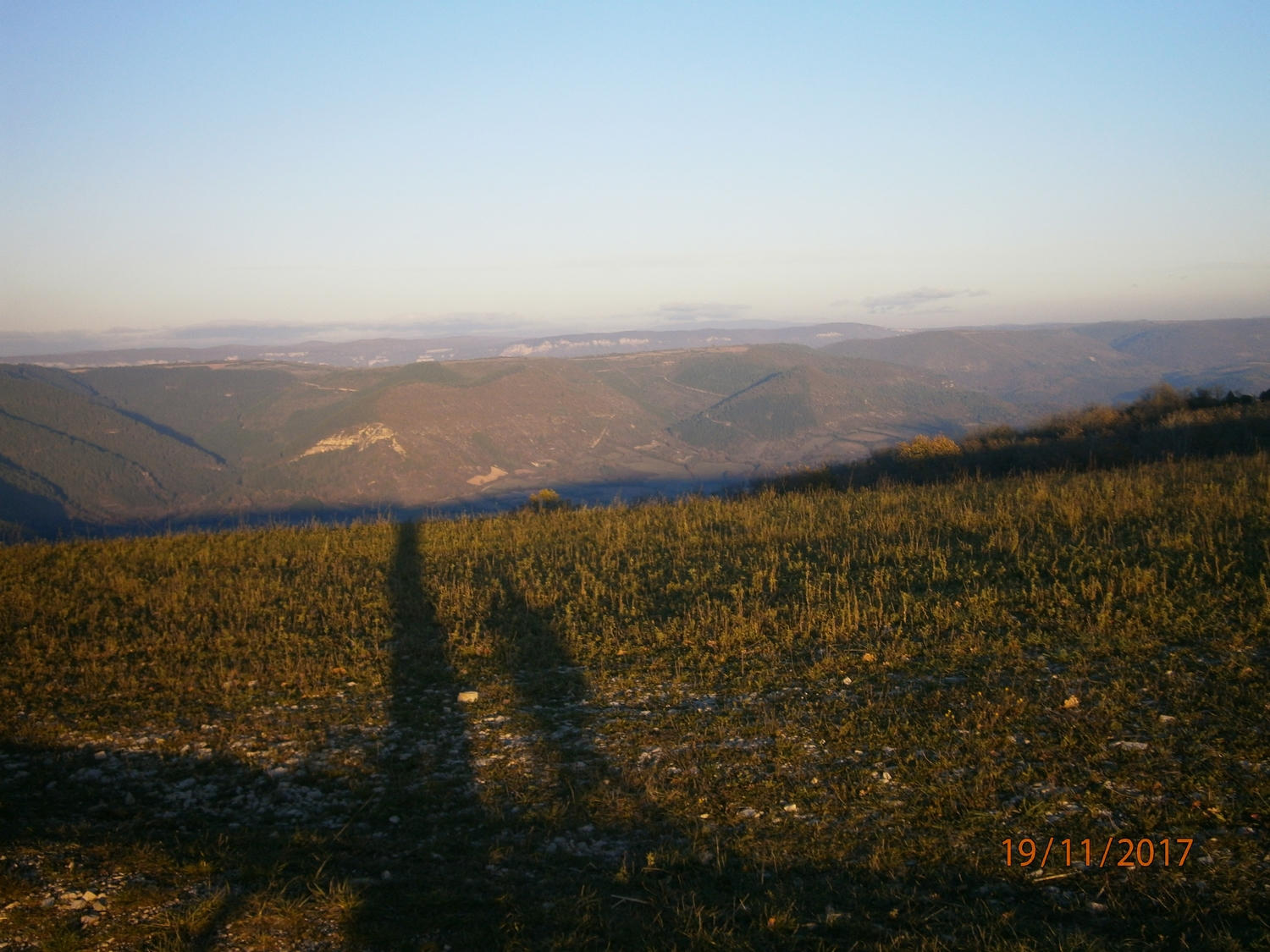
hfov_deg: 40.4
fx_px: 1724
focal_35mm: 47
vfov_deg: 30.9
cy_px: 476
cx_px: 635
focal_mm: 8.3
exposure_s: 1/60
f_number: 9.7
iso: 80
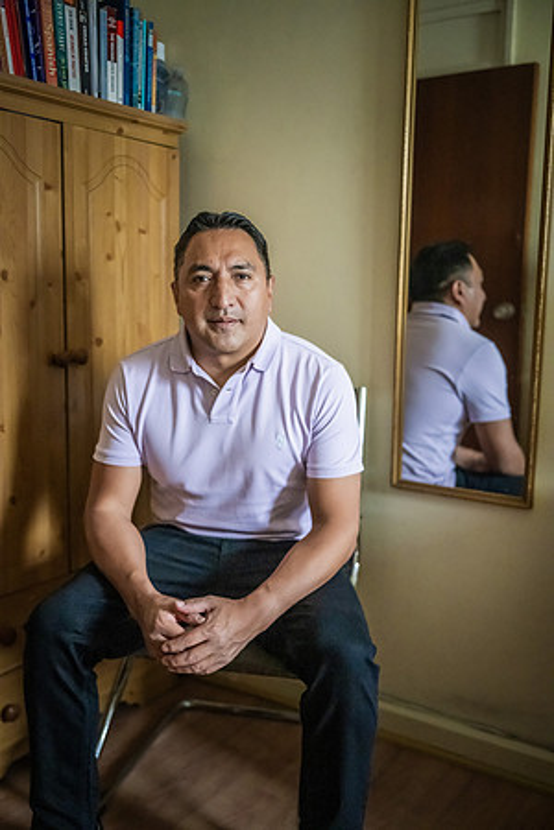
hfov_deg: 37.9
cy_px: 415
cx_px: 277
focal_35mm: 35
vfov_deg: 54.4
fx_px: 808
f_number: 2
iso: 11400
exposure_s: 1/2000
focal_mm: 35
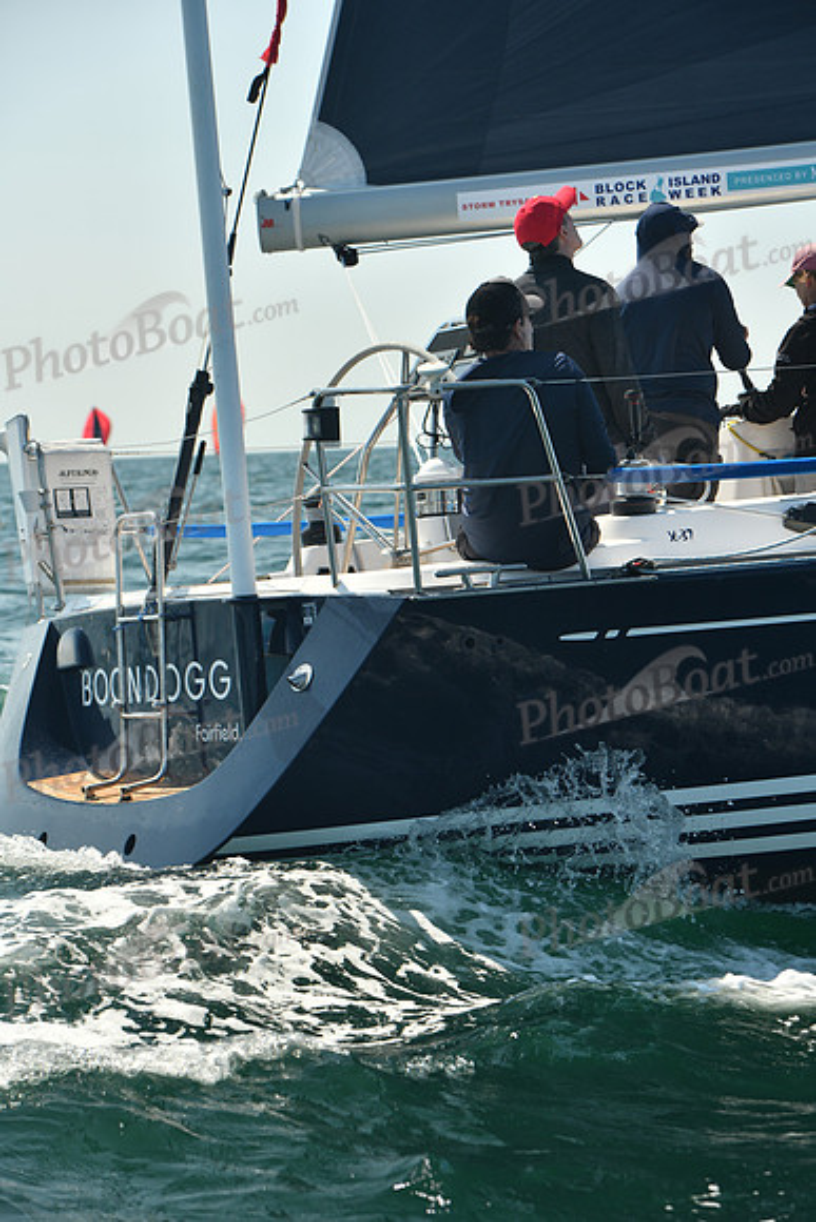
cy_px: 611
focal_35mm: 105
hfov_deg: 13.0
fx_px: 3568
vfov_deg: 19.5
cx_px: 408
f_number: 5.6
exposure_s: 1/640
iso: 320
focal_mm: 105
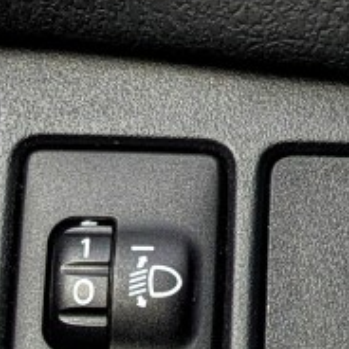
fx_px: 2099
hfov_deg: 9.4
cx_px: -44
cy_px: 290
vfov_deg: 9.5
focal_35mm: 184
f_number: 1.7
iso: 67
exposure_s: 1/90
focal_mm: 4.53
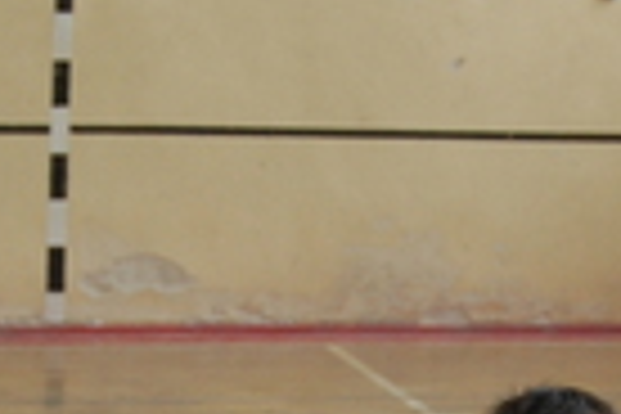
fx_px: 3829
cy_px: 585
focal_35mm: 222
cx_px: 414
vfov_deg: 6.1
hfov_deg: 9.3
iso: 400
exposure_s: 1/100
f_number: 5
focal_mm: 32
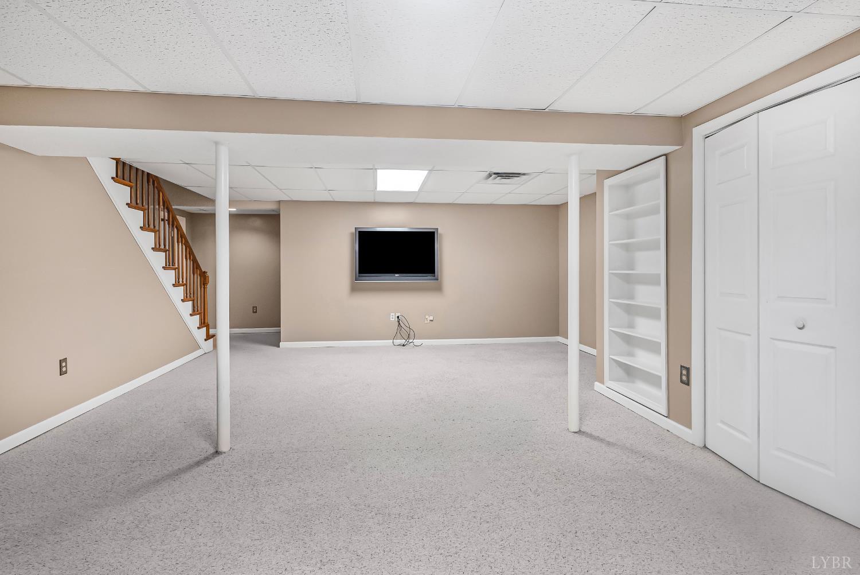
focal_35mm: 17
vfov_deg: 70.5
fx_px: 406
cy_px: 288
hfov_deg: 93.2
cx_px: 430
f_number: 8
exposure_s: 1/13
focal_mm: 17
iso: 800
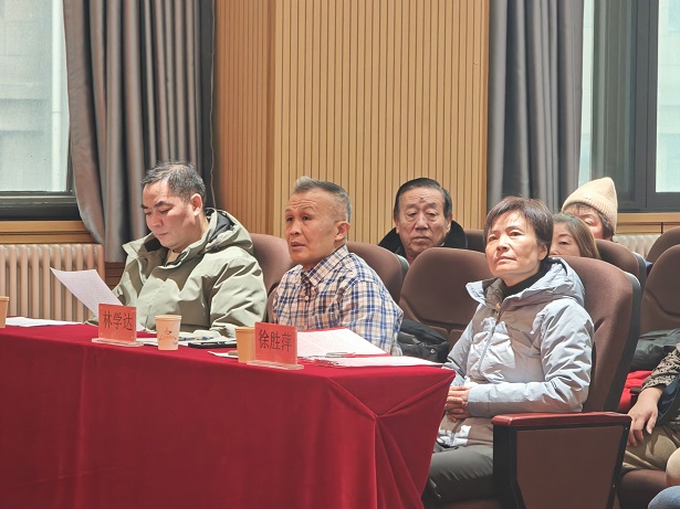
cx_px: 340
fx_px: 3575
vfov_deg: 8.2
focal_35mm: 182
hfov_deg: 10.9
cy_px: 254
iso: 320
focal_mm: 19.4
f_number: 2.5
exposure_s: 1/105
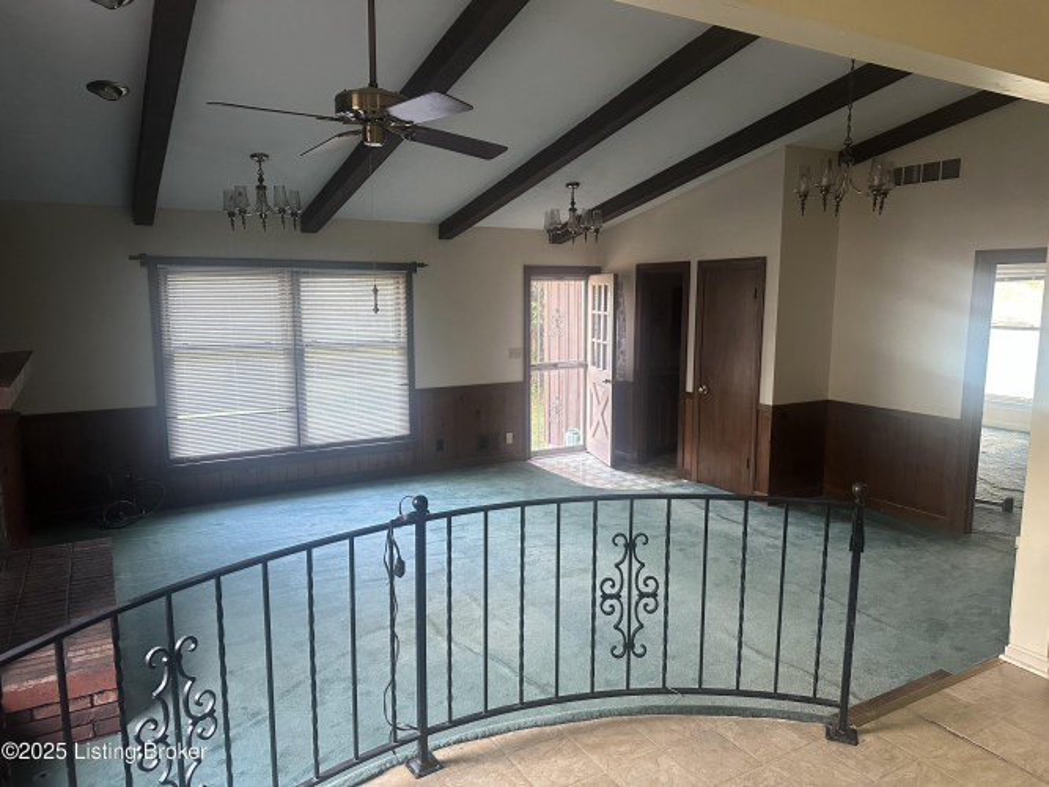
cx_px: 524
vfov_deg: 56.8
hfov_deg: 71.6
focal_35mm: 24
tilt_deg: -7.8
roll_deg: -0.3
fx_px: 727
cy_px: 394
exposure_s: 1/60
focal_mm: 6.86
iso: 500
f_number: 1.78
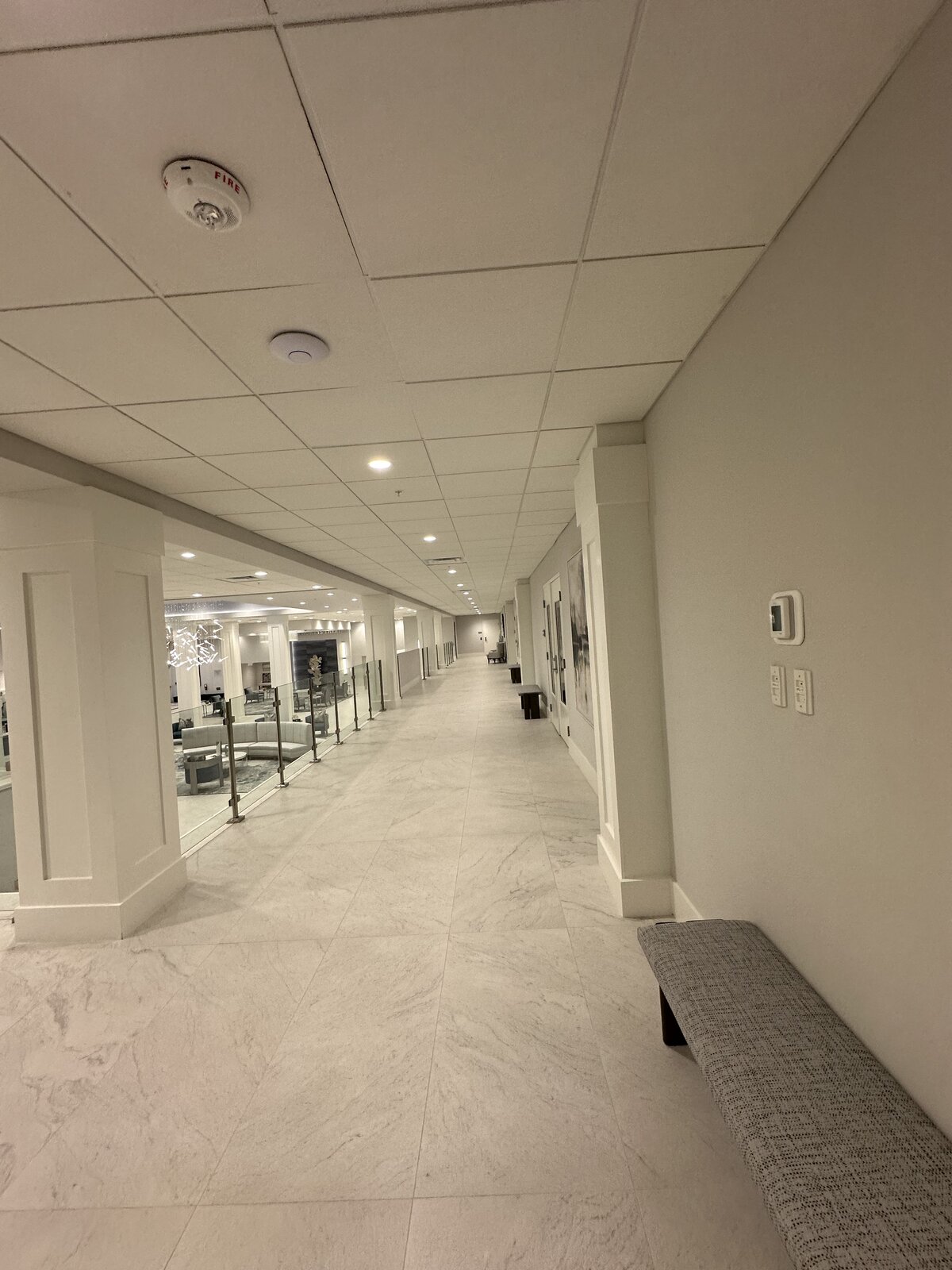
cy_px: 635
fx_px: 513
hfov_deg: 85.7
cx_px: 476
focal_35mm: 14
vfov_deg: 102.1
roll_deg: +1.2
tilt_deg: -2.8
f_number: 2.2
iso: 160
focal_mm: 2.22
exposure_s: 1/120
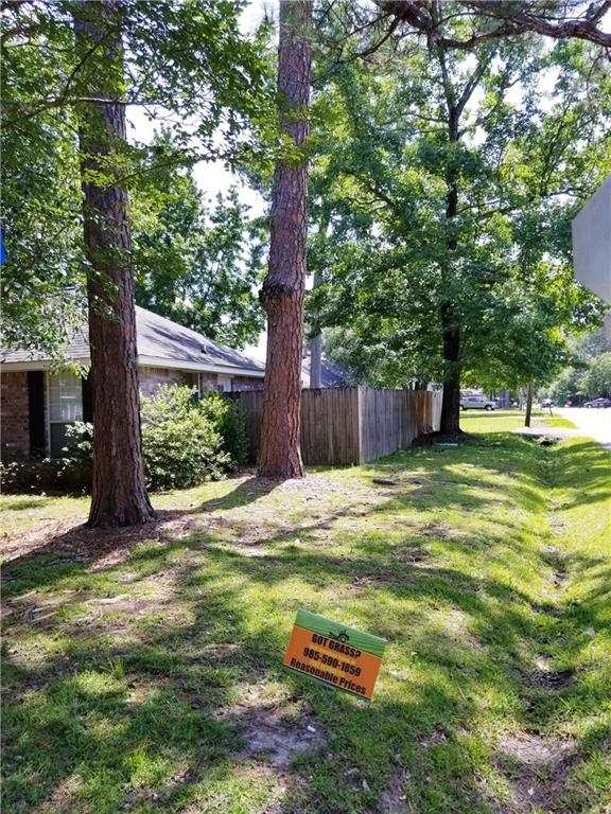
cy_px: 407
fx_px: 612
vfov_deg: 67.3
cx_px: 306
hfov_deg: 53.1
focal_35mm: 26
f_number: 1.7
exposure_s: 1/756
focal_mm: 4.3
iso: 50
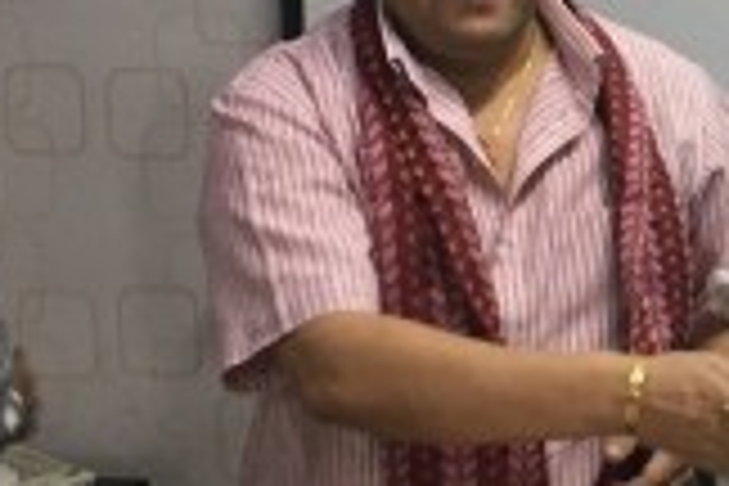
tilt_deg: -6.8
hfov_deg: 13.8
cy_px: 212
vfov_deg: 9.6
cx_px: 950
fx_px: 2896
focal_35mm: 143
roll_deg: +1.4
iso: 100
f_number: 2.2
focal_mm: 4.15
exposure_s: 1/33
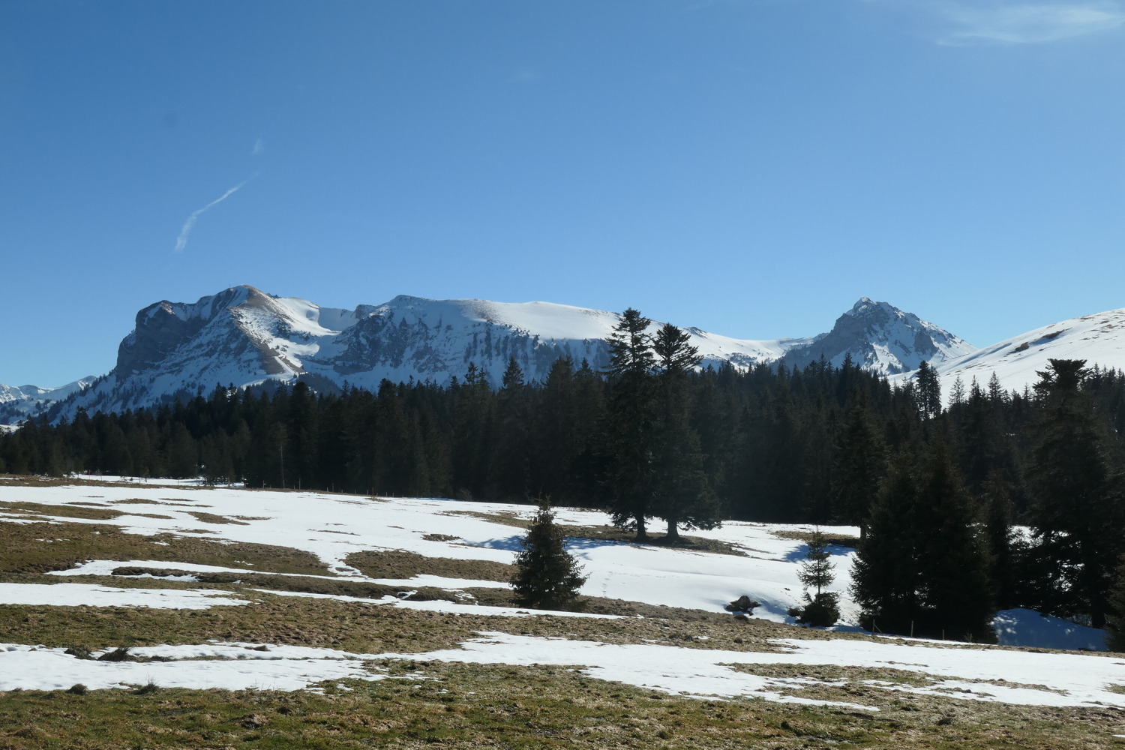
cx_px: 562
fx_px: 1250
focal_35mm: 40
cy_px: 375
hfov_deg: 48.5
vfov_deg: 33.4
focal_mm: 14.7
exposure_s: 1/1000
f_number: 8
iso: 200
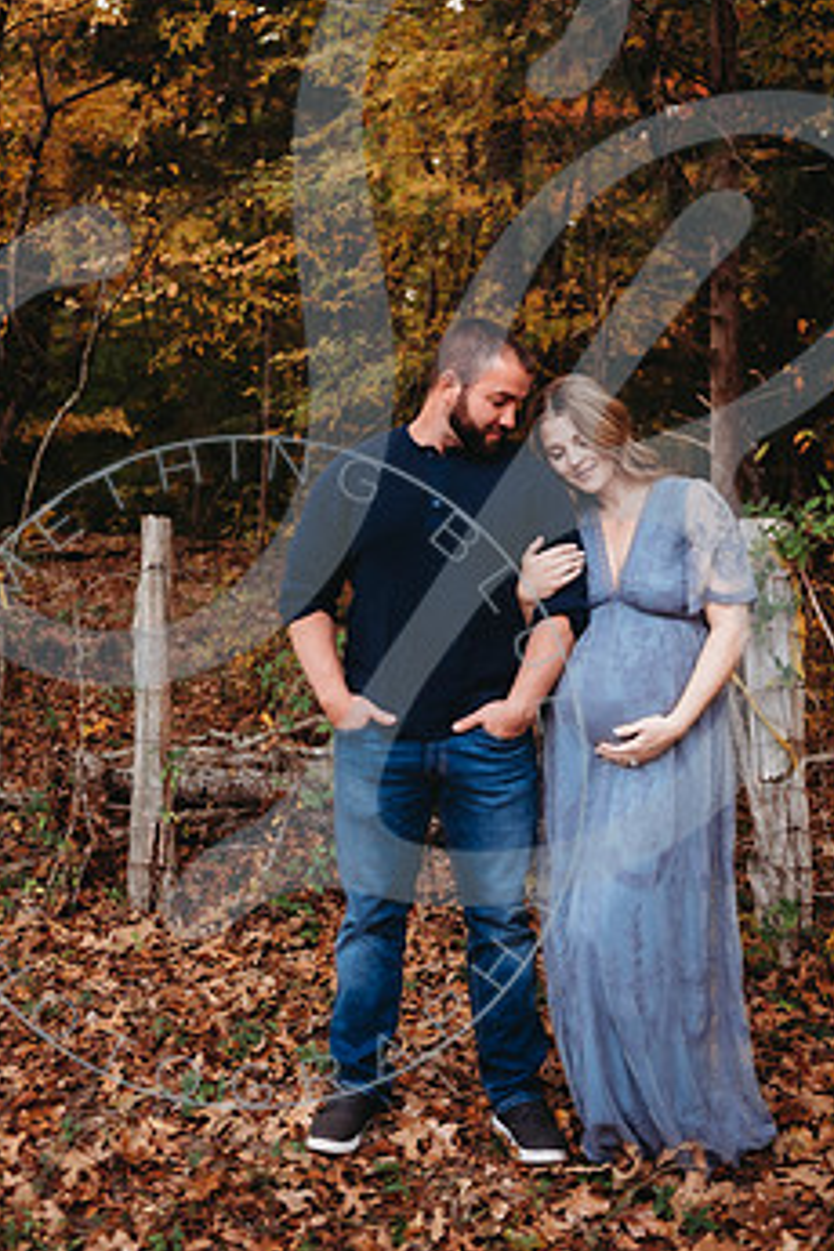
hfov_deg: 28.6
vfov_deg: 41.7
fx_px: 1633
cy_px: 497
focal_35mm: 47
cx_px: 413
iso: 100
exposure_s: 1/160
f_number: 2.8
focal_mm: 36
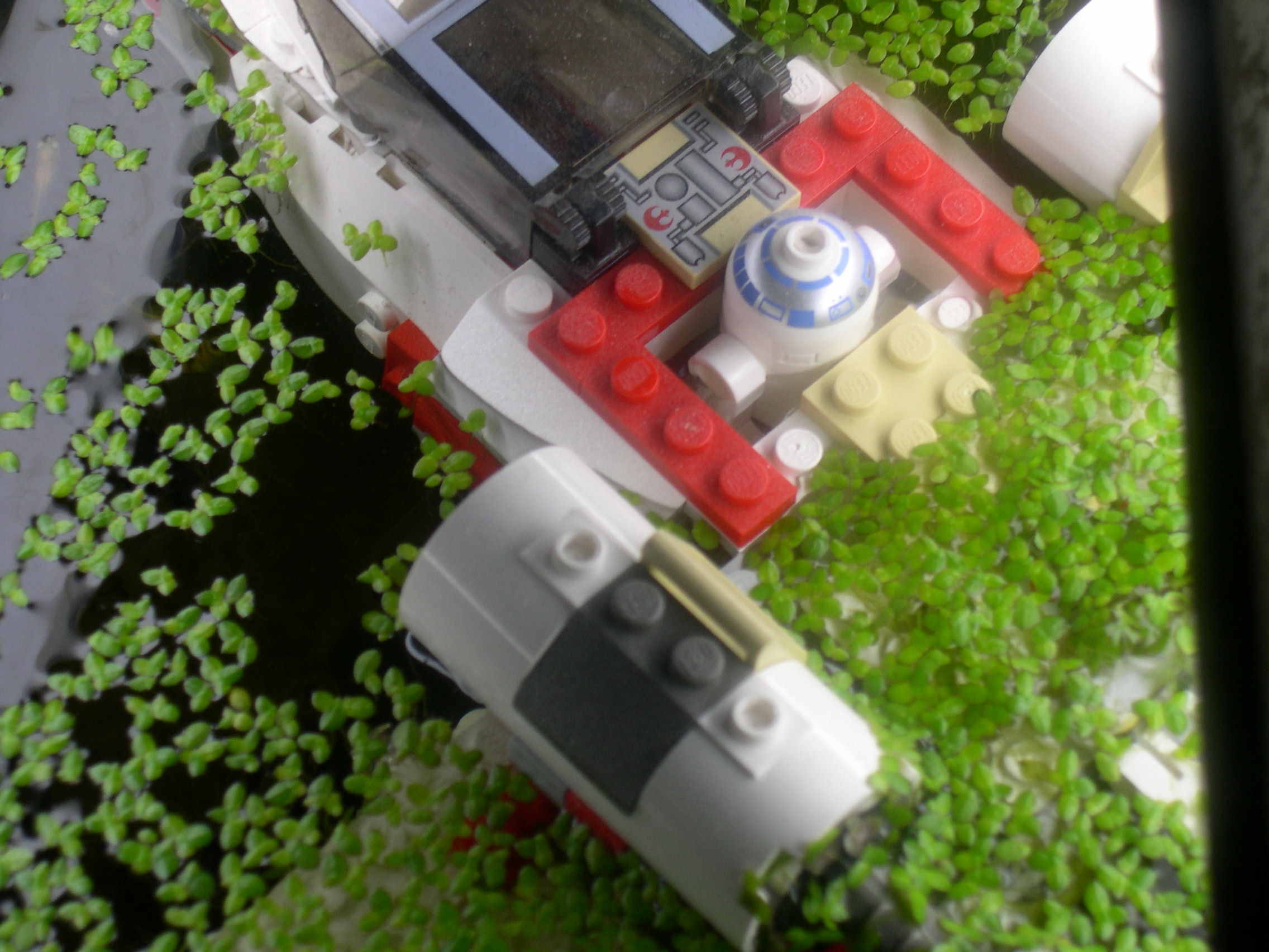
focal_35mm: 92
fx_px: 3373
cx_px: 634
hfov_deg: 21.3
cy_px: 476
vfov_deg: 16.1
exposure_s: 1/47.3
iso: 100
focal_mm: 19.5
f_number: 4.5
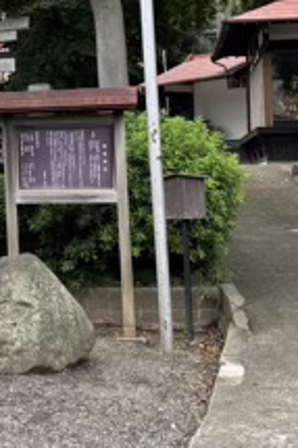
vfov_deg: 22.8
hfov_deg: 14.4
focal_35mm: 88
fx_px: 1094
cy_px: 95
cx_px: -165
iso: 40
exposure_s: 1/160
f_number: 1.6
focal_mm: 5.96
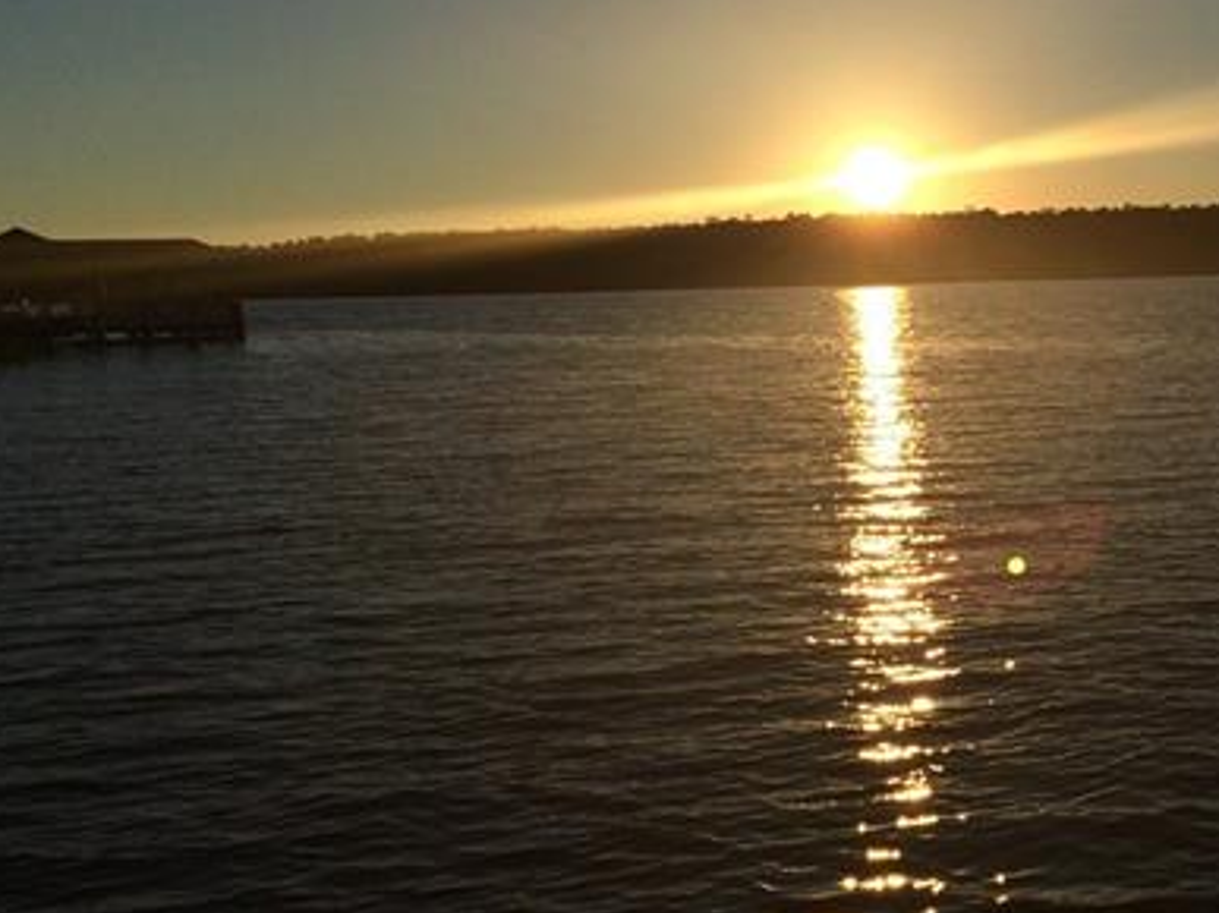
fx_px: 1690
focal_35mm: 48
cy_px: 387
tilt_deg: -4.7
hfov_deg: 38.5
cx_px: 939
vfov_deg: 30.2
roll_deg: +2.0
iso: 40
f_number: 2.2
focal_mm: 4.15
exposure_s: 1/10309
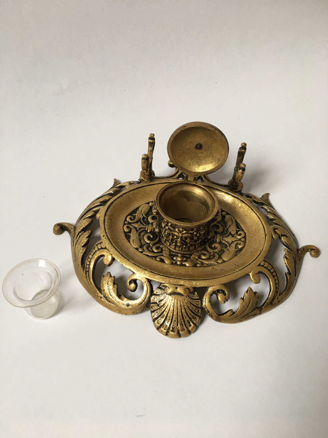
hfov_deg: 48.2
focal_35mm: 29
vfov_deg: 61.7
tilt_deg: -48.2
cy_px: 219
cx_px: 164
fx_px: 366
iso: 32
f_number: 2.2
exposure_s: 1/33
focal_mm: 4.15
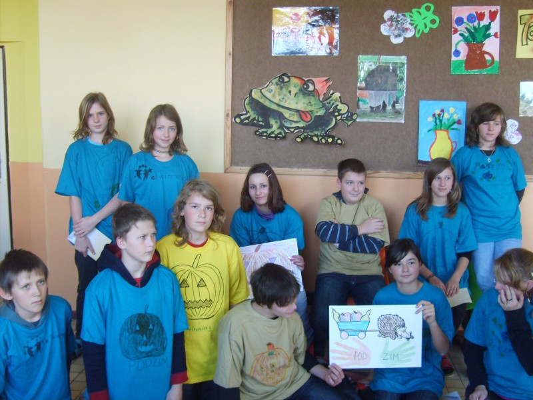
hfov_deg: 52.6
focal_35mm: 35
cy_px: 200
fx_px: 539
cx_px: 266
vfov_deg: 40.7
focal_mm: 5.8
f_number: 2.8
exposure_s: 1/30
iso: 86
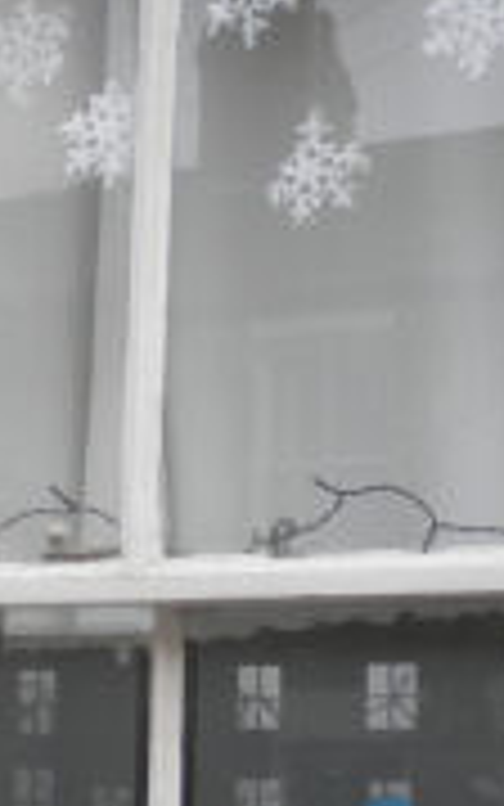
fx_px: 1867
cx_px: 250
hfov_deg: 15.4
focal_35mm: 85
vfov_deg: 24.3
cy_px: 468
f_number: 3.1
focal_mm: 6.3
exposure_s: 1/217
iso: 80
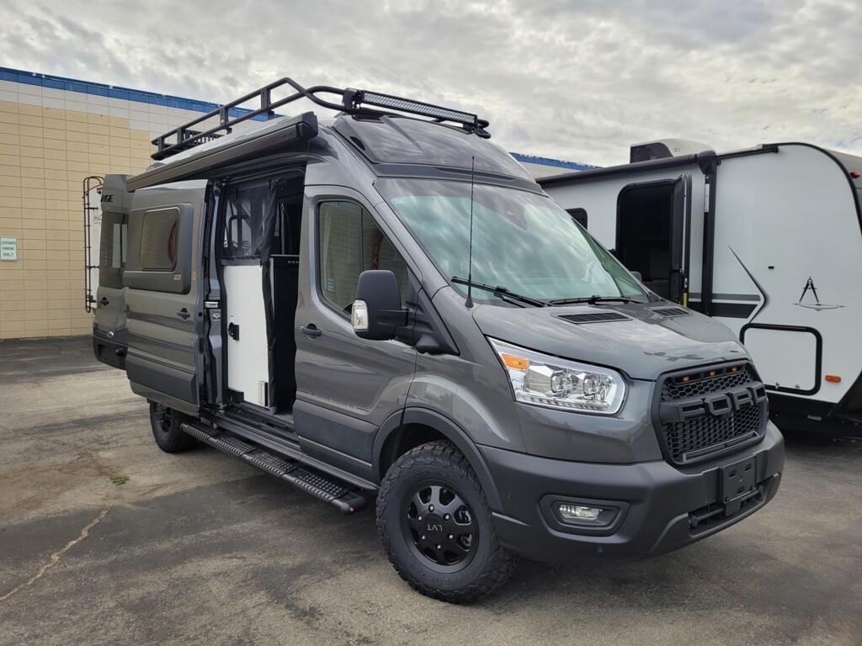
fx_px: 647
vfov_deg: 53.1
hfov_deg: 67.3
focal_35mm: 26
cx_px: 431
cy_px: 323
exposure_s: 1/1946
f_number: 1.8
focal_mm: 5.4
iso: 40
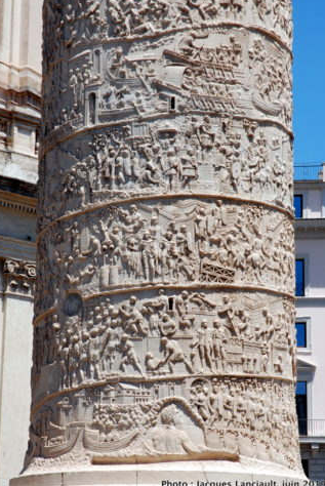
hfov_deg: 14.4
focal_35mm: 95
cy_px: 243
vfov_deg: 21.4
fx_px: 1284
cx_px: 167
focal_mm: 60
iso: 100
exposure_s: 1/50
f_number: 16
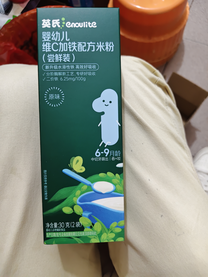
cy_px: 138
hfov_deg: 58.9
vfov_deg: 73.9
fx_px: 184
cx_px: 104
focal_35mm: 23
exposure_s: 1/50
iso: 1241
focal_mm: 5.56
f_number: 1.88
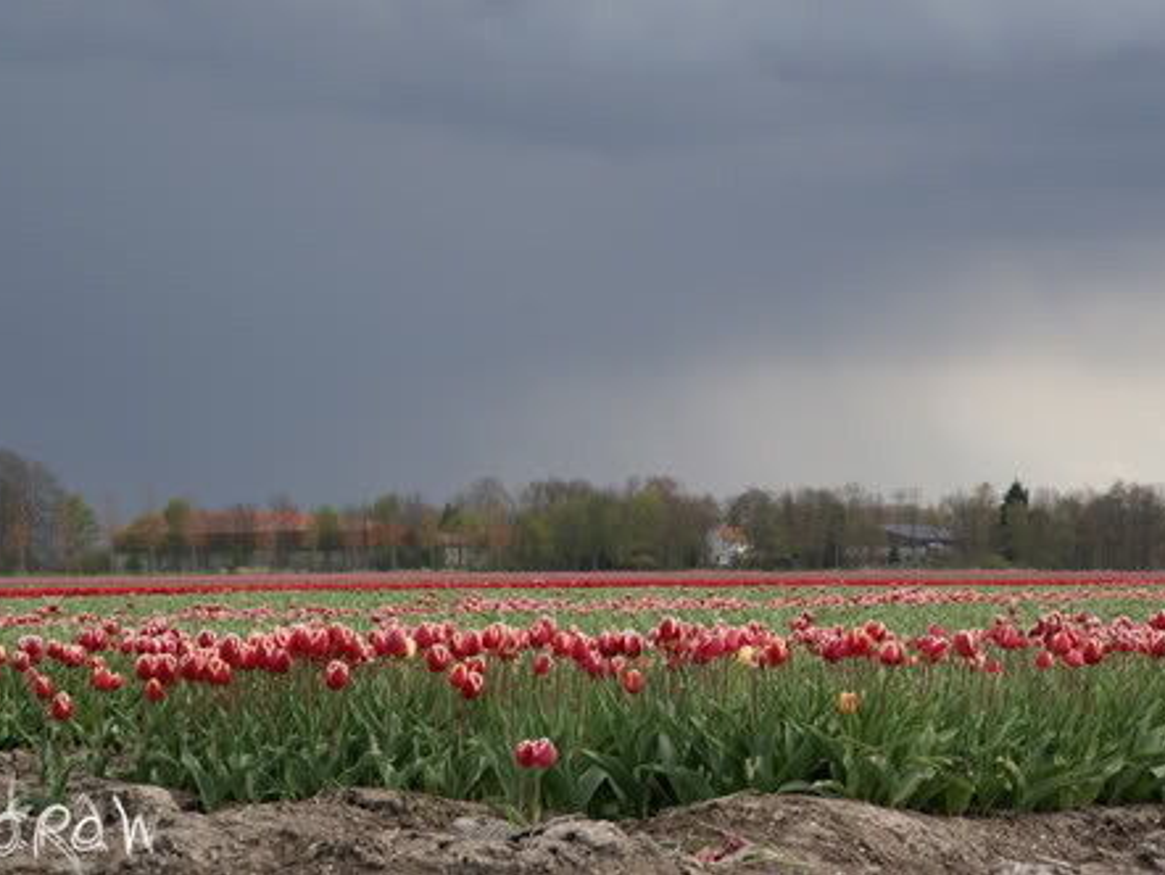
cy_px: 439
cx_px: 575
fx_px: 4126
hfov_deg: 16.1
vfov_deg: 12.1
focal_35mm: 123
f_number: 13
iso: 200
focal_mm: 75
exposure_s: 1/100
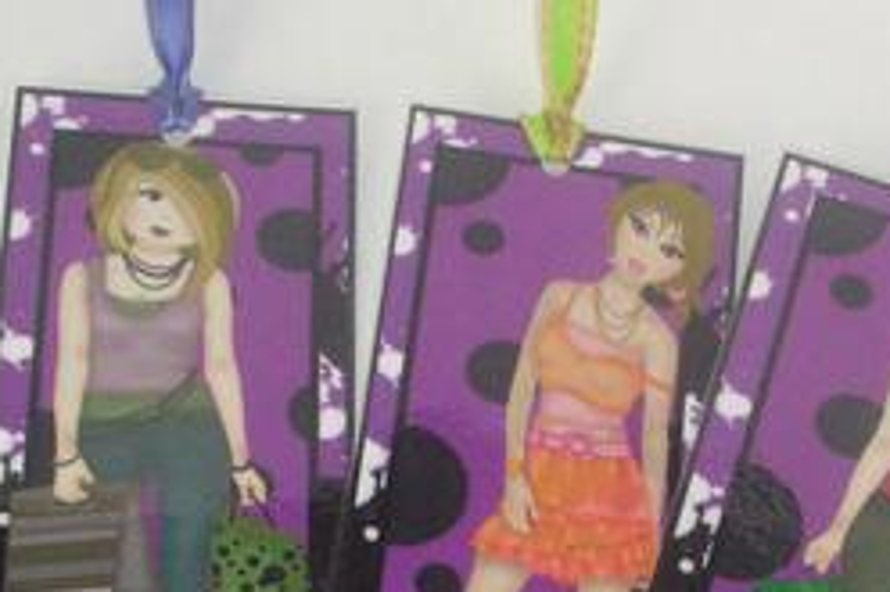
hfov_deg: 17.5
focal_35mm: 117
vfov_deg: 11.6
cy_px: 492
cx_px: 316
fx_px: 2890
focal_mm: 10.2
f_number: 5.6
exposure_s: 1/80
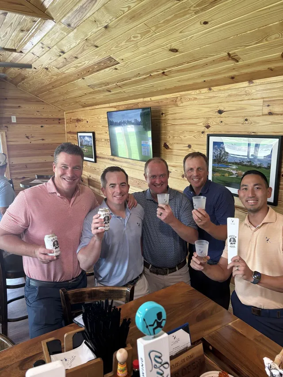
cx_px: 142
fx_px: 283
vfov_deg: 67.3
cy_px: 188
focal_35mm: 26
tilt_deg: -13.2
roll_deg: -1.0
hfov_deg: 53.1
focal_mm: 5.96
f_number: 1.6
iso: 125
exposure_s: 1/63
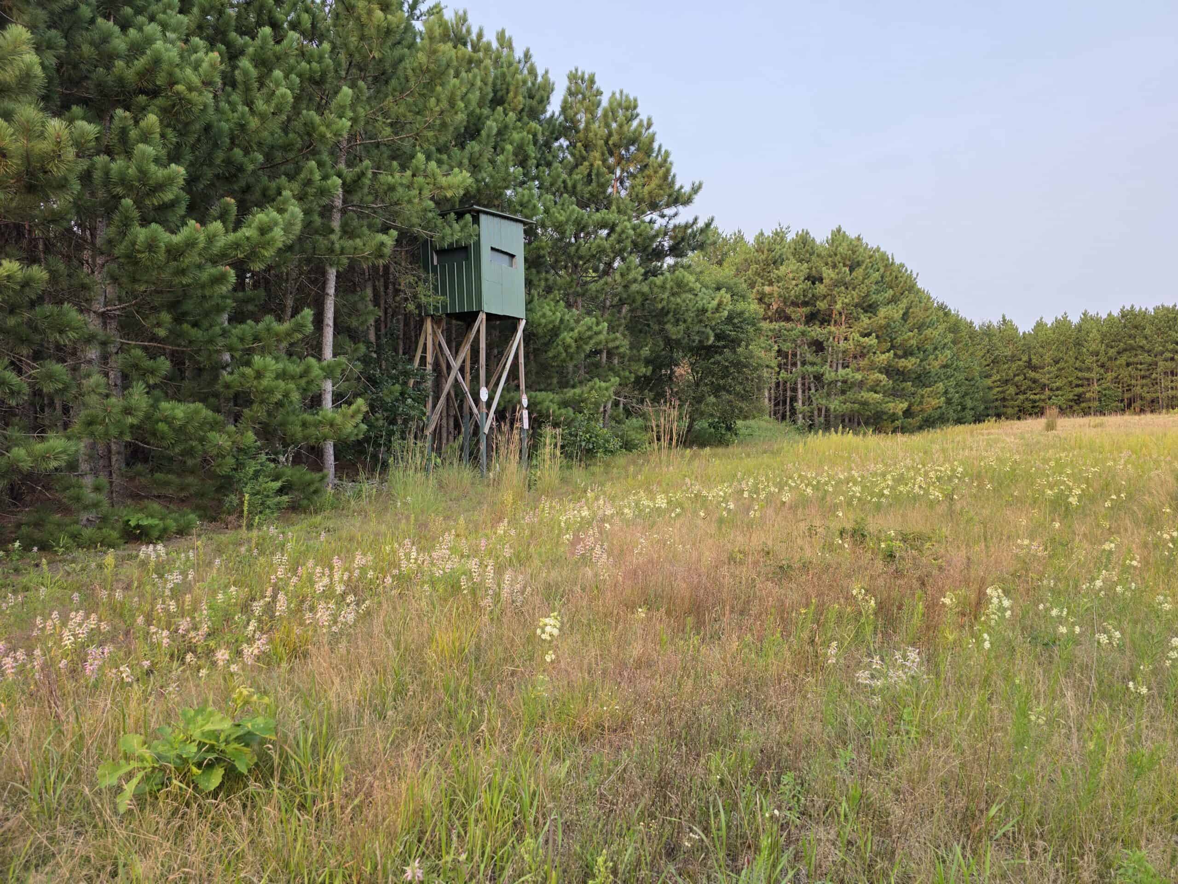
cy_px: 442
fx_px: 783
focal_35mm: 23
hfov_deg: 73.9
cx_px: 589
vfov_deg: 58.9
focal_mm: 6.3
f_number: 1.7
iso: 32
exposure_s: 1/359
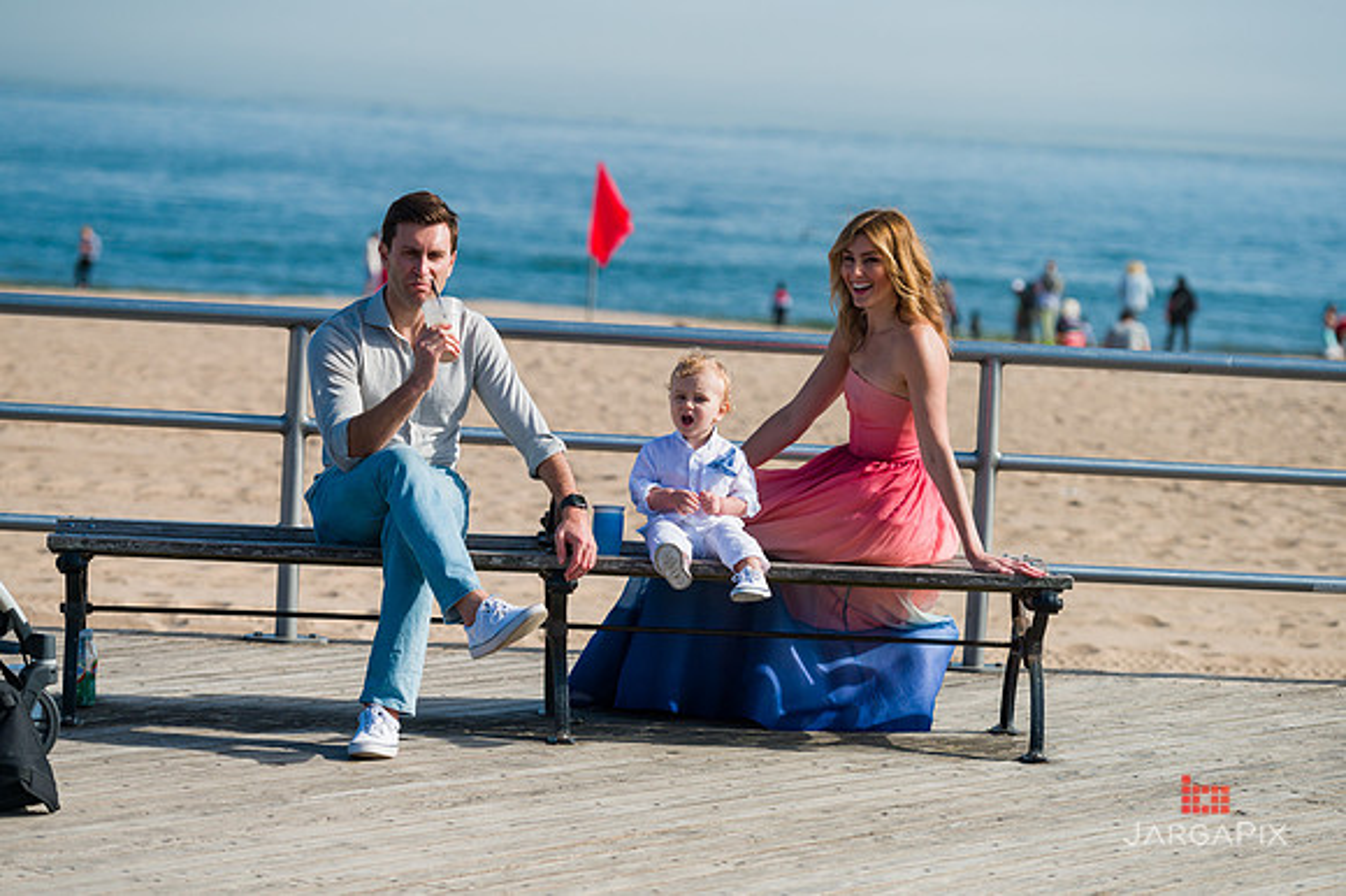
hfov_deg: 16.8
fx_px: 4559
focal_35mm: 122
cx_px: 673
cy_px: 448
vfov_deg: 11.2
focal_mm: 122
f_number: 4
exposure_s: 1/3200
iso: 200
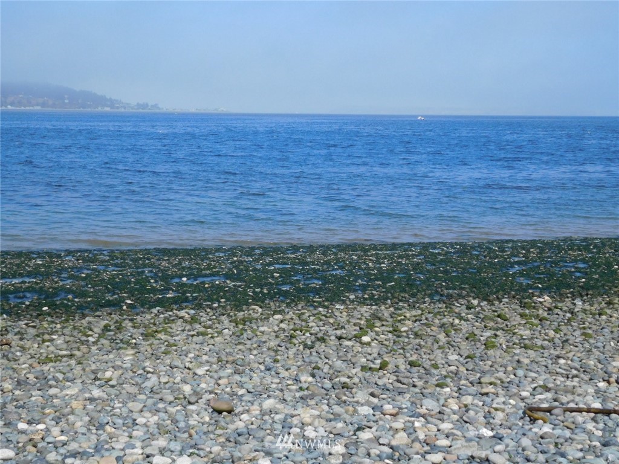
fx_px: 805
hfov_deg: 42.1
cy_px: 232
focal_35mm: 45
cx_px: 310
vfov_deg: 32.2
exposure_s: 1/1000
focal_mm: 8
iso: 125
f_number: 4
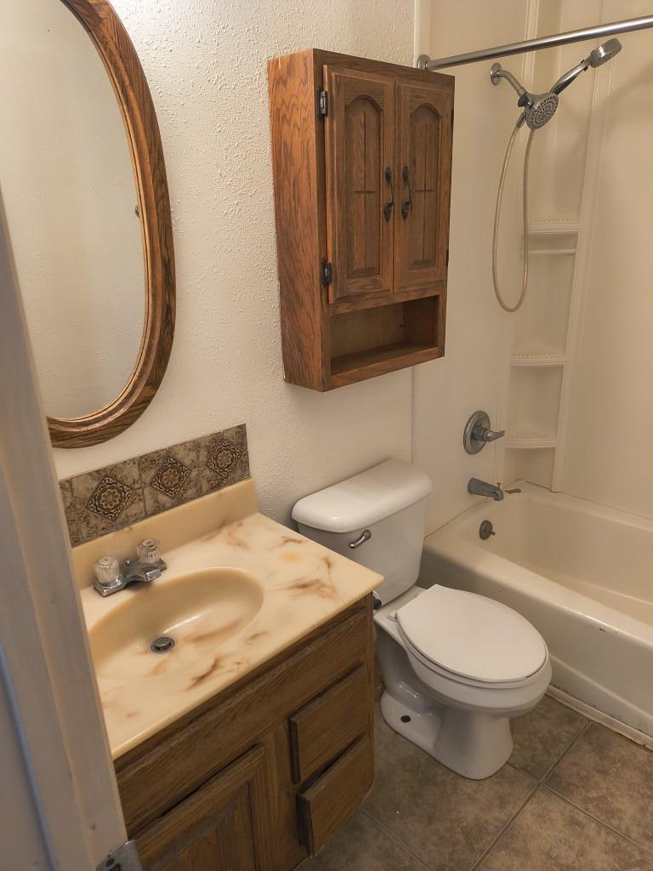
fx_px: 629
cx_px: 326
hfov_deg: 54.9
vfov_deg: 69.4
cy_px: 436
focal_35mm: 25
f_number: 1.7
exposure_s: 1/60
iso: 547
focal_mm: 4.68
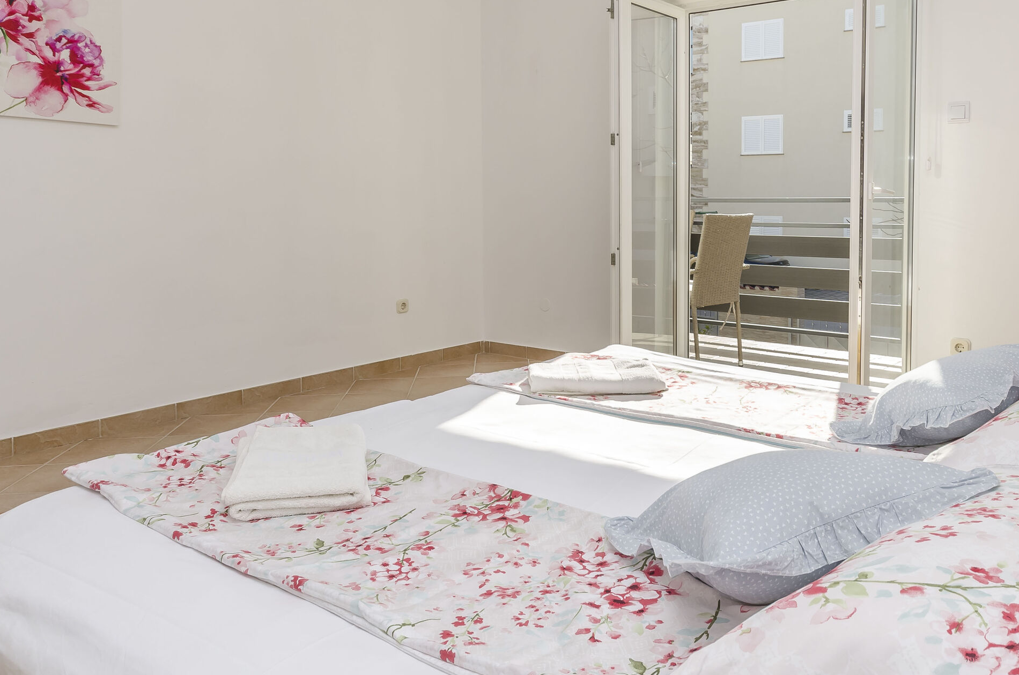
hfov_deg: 63.6
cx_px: 614
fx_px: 812
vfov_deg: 44.9
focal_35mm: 29
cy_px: 264
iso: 100
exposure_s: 1/200
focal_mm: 13
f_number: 9
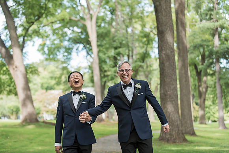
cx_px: 120
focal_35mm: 84
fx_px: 534
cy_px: 73
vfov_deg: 16.3
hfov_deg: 24.2
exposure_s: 1/800
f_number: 2.8
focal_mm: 80
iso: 400
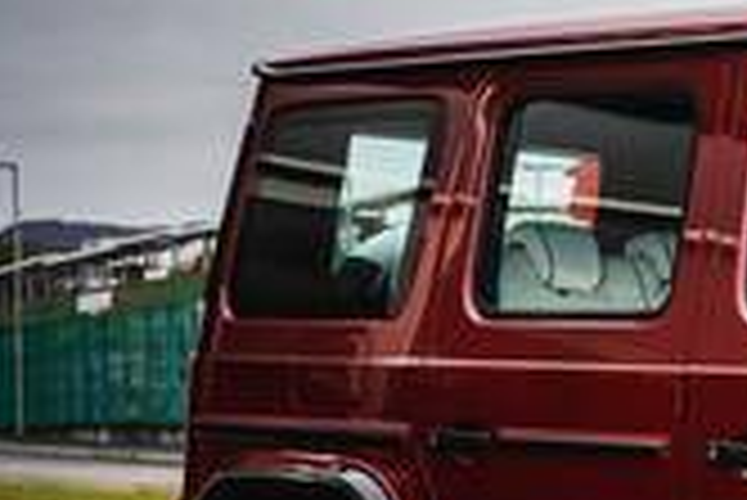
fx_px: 2762
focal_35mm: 133
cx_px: 1166
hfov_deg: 14.3
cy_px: 441
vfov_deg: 10.3
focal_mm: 41
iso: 640
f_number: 5.6
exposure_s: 1/250
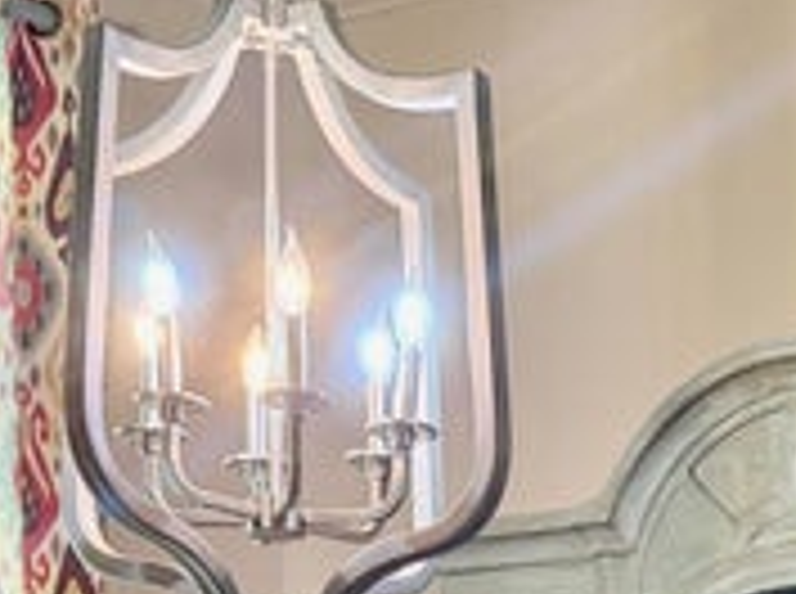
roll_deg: +0.1
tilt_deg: -2.3
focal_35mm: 116
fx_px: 2662
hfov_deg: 16.6
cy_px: 1130
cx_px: 836
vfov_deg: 11.6
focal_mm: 6.76
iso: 200
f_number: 1.78
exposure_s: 1/60
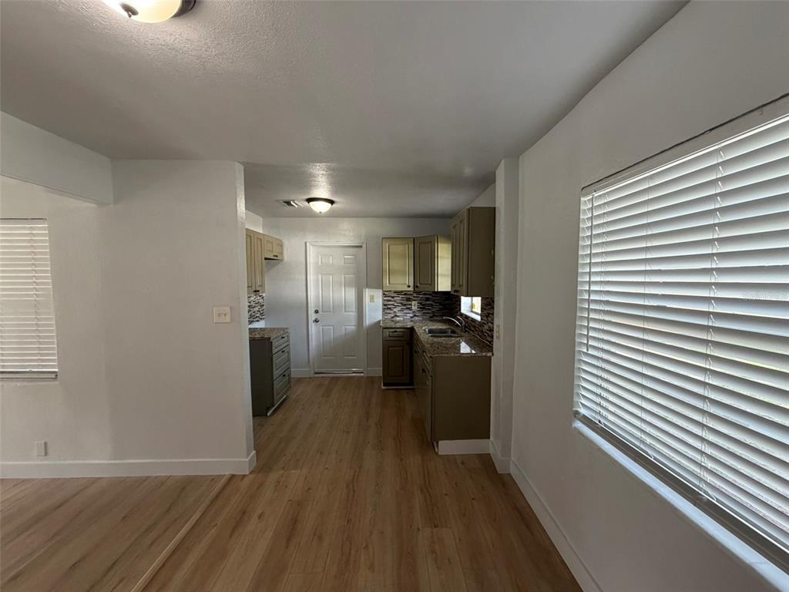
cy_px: 296
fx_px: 319
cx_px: 394
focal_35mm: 14
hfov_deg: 102.1
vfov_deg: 85.7
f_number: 2.2
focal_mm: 2.22
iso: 320
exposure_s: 1/120
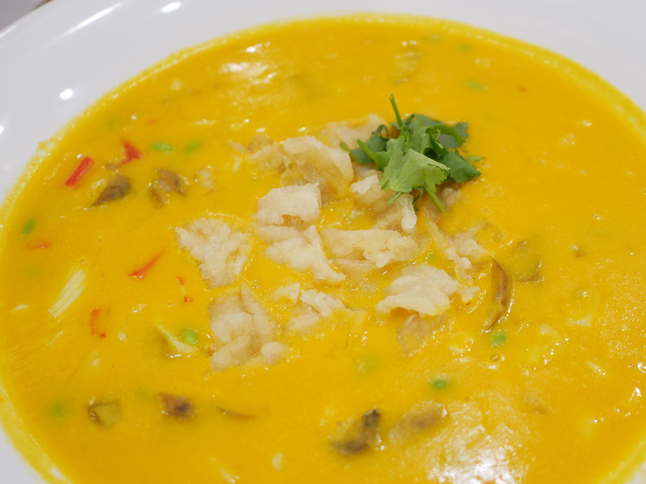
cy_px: 280
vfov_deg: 38.6
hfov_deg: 50.0
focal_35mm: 37
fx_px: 690
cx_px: 365
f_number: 1.7
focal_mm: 15
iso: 400
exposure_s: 1/60
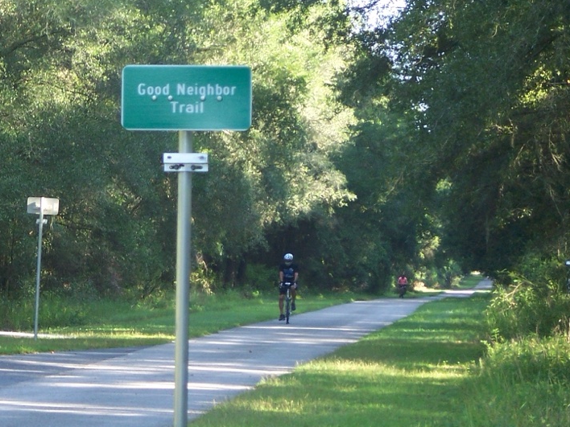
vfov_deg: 6.8
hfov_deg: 9.0
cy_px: 324
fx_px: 3573
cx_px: -66
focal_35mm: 217
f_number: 3.6
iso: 125
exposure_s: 1/100
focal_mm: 20.3
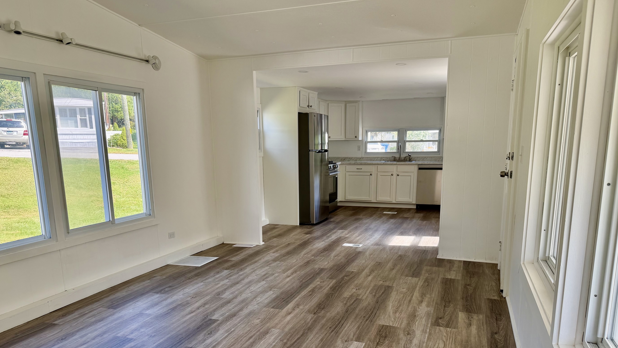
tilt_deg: -12.1
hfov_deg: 69.9
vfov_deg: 42.3
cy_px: 233
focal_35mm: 27
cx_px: 302
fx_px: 442
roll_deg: -0.3
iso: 100
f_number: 1.78
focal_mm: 6.76
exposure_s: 1/376
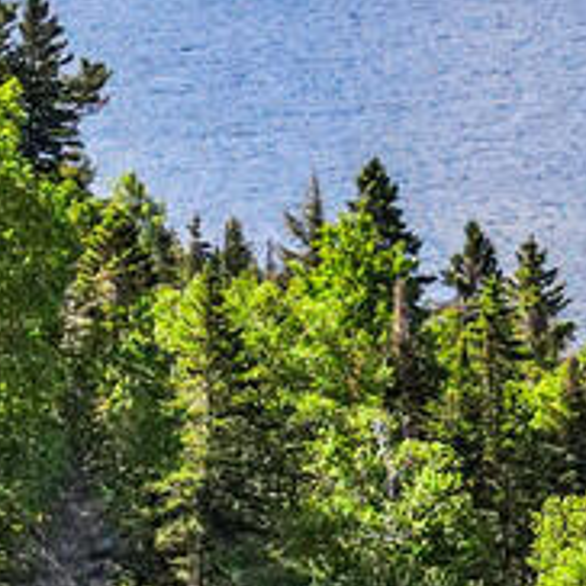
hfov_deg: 9.3
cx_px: 618
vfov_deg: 9.4
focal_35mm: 186
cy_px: 203
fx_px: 3562
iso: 200
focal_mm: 4.5
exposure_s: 1/1250
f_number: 2.8
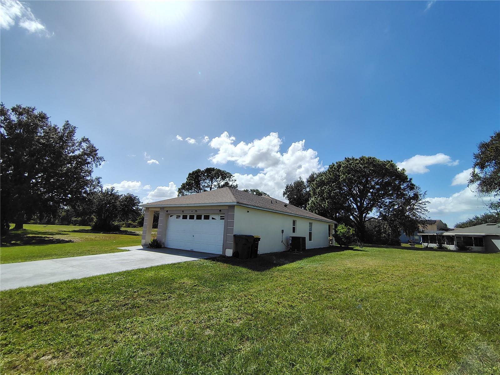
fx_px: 231
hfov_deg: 94.5
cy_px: 188
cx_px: 250
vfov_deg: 78.1
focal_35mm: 16
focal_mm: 2.13
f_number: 2.2
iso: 101
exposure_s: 1/2089
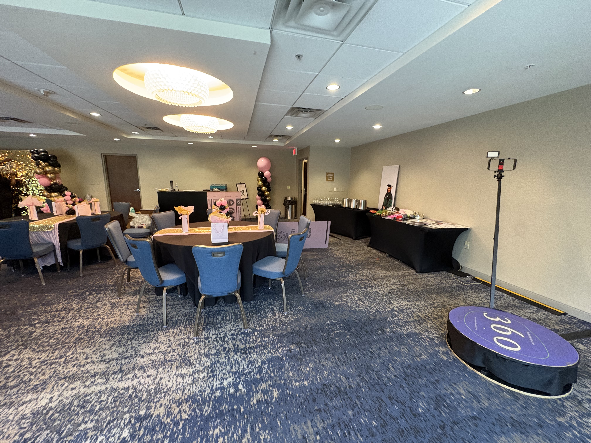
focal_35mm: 14
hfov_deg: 102.1
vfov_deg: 85.7
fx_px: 239
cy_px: 222
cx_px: 296
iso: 640
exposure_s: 1/60
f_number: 2.2
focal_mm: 2.22
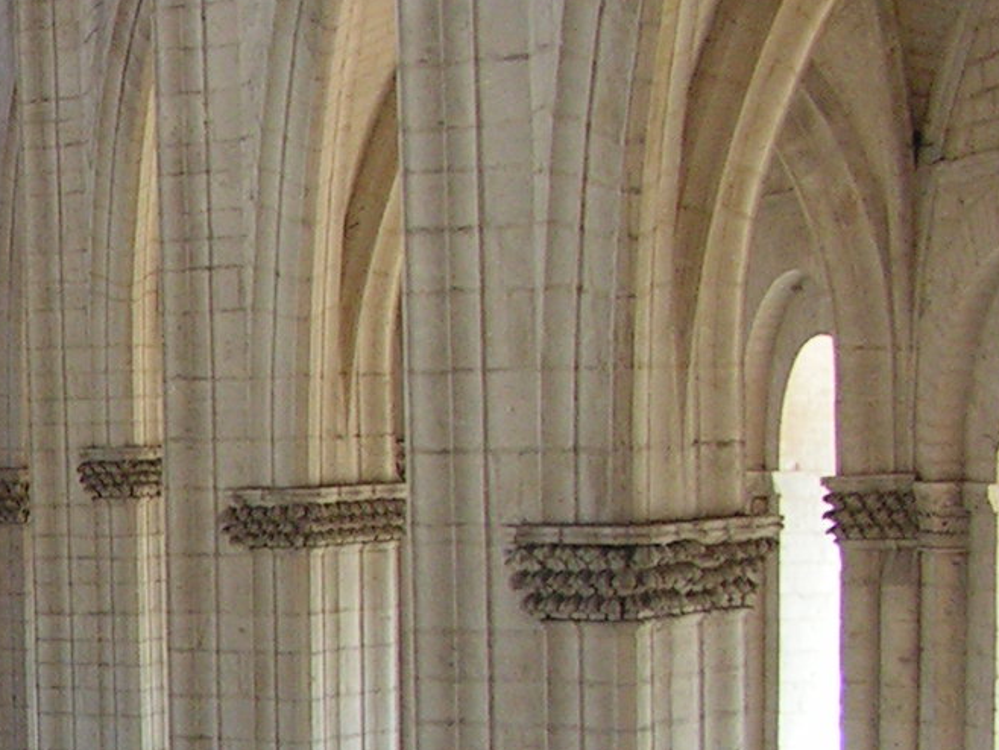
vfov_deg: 13.1
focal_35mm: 112
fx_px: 3233
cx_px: -395
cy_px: 711
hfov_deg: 16.4
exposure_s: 1/40
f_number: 3.2
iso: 160
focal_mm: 6
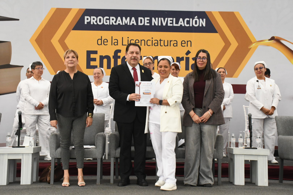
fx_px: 464
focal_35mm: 57
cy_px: 98
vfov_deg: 23.8
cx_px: 146
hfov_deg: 35.1
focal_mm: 38
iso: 4000
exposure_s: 1/125
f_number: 13
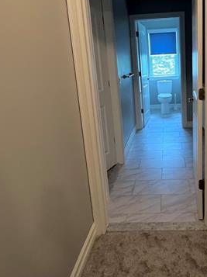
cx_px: 154
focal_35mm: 28
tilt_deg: -13.6
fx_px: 224
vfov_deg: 63.2
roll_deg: +4.4
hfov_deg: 47.9
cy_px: 117
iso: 400
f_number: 1.8
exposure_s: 1/60
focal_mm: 1.57
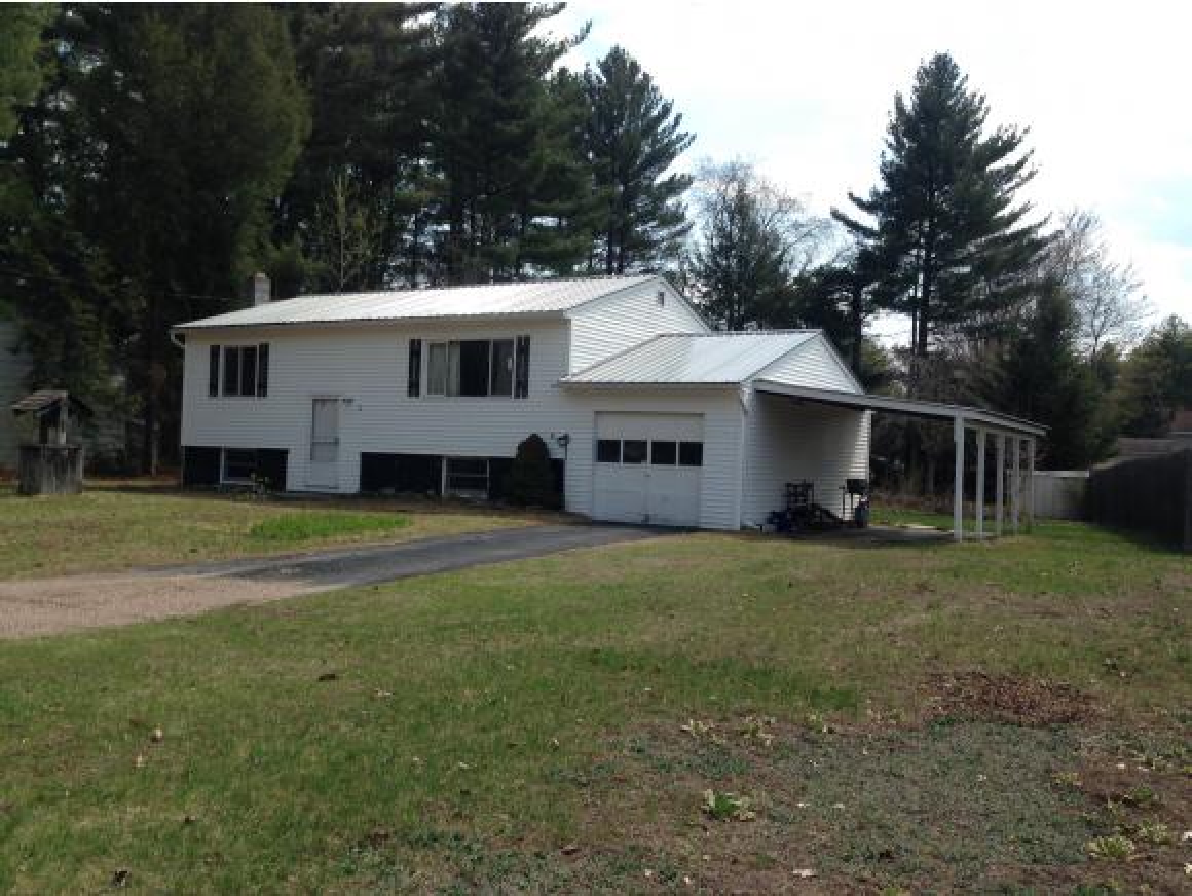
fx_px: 1137
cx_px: 596
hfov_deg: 55.3
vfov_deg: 43.0
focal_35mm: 33
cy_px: 448
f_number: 2.4
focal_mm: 4.12
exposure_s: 1/1205
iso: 50
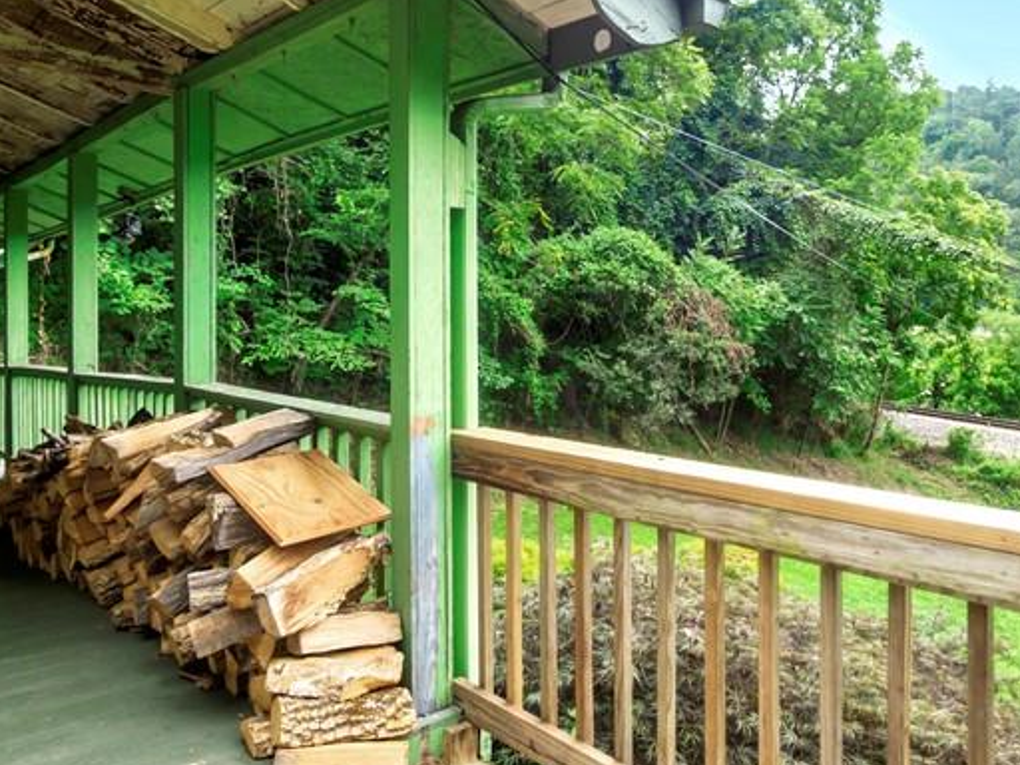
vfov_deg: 49.4
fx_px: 825
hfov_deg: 62.8
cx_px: 618
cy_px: 299
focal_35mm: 28
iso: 200
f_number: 4
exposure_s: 1/50
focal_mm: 7
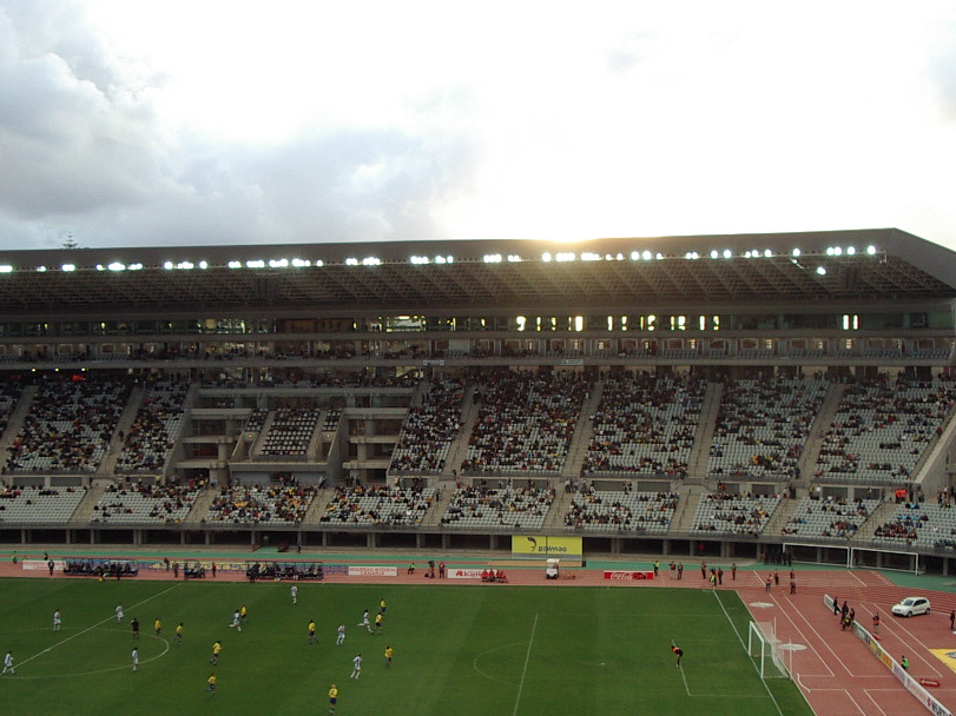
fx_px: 1325
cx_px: 447
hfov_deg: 39.6
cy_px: 443
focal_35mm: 48
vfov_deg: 30.1
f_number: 4.8
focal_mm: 5.8
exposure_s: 1/60
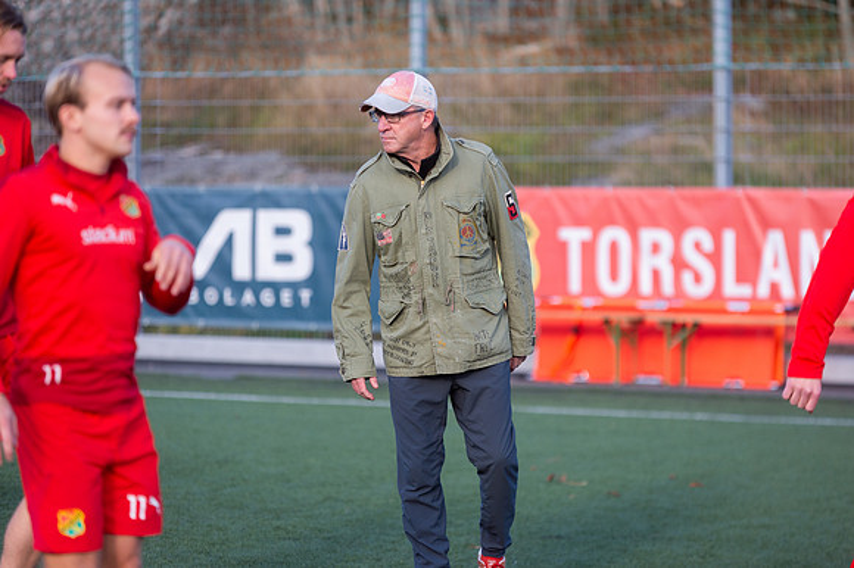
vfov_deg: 8.3
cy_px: 284
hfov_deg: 12.5
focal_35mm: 165
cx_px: 427
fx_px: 3910
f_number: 3.2
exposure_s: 1/1600
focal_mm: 160
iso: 560
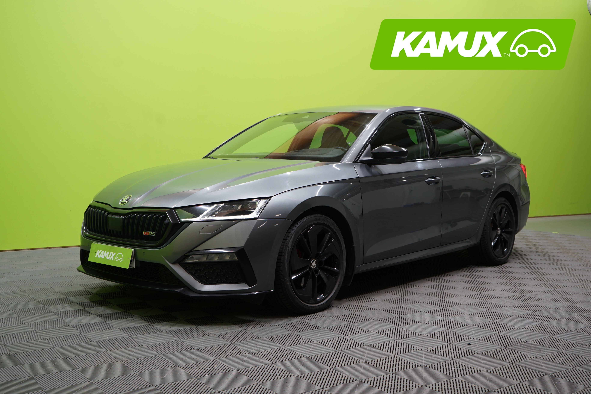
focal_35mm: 39
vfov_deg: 34.2
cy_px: 197
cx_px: 296
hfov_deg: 49.6
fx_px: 640
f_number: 5
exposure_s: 1/25
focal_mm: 39
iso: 250
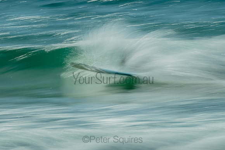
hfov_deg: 3.4
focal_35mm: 613
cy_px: 61
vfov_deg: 2.2
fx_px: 3832
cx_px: 137
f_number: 10
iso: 64
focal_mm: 500
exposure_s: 1/6
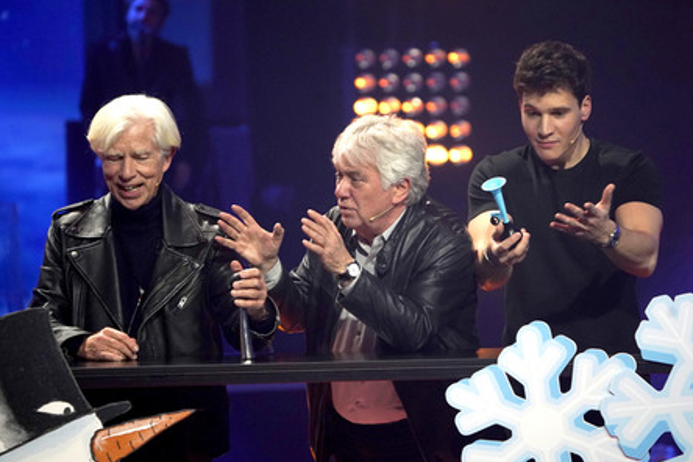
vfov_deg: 5.4
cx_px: 349
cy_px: 233
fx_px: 4889
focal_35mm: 254
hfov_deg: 8.1
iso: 3200
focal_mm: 250
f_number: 5.6
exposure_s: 1/200
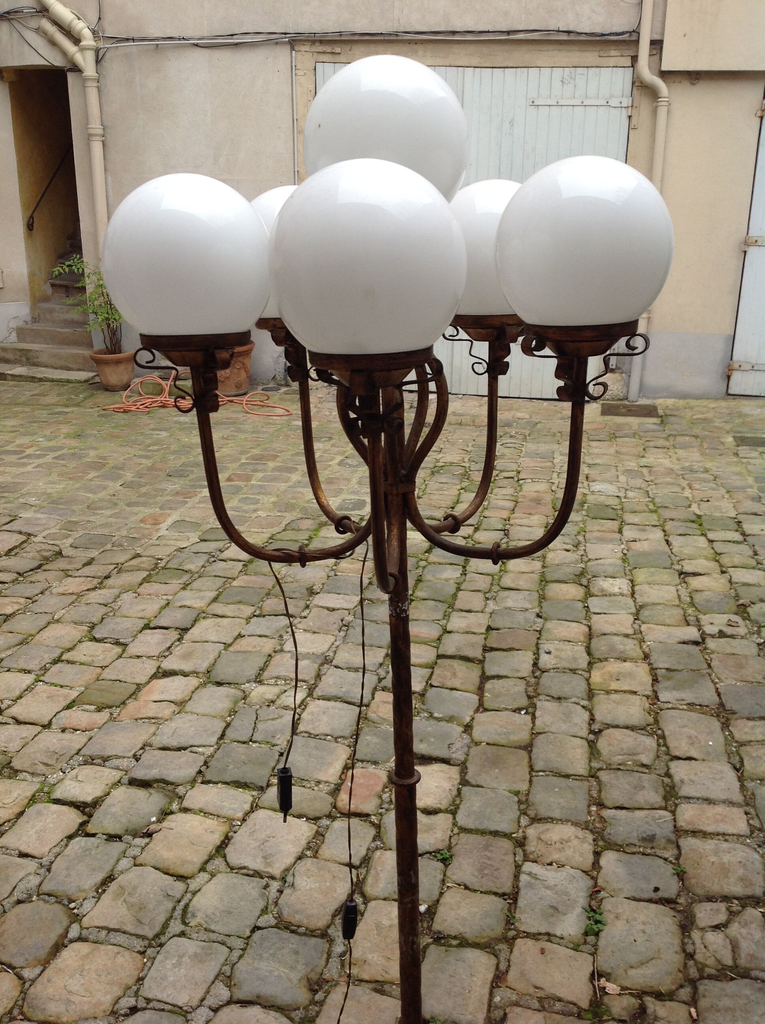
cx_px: 382
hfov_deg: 40.6
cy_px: 512
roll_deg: +0.2
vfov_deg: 52.7
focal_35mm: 35
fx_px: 1034
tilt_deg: -17.8
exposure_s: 1/137
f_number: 2.4
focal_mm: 4.28
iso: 50
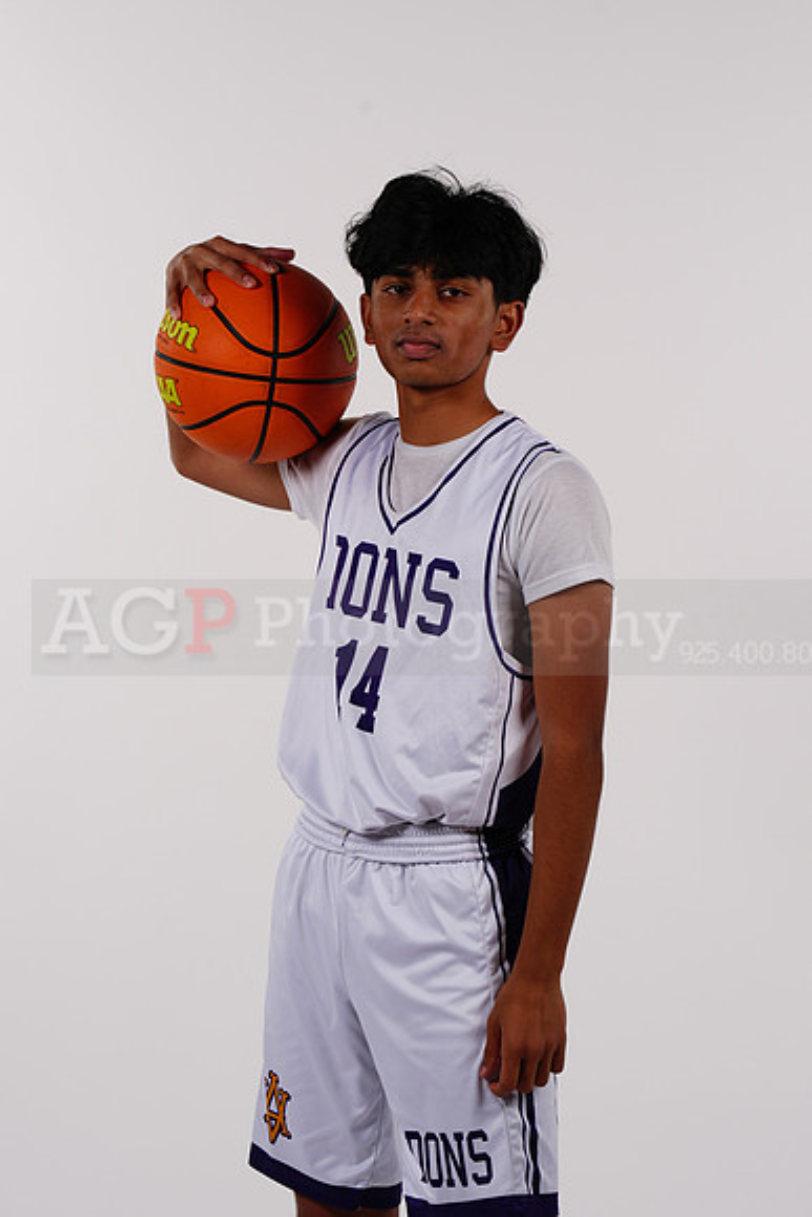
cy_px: 608
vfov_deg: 10.3
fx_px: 6762
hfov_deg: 6.9
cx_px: 406
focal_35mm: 200
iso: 200
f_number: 10
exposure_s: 1/500
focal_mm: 200
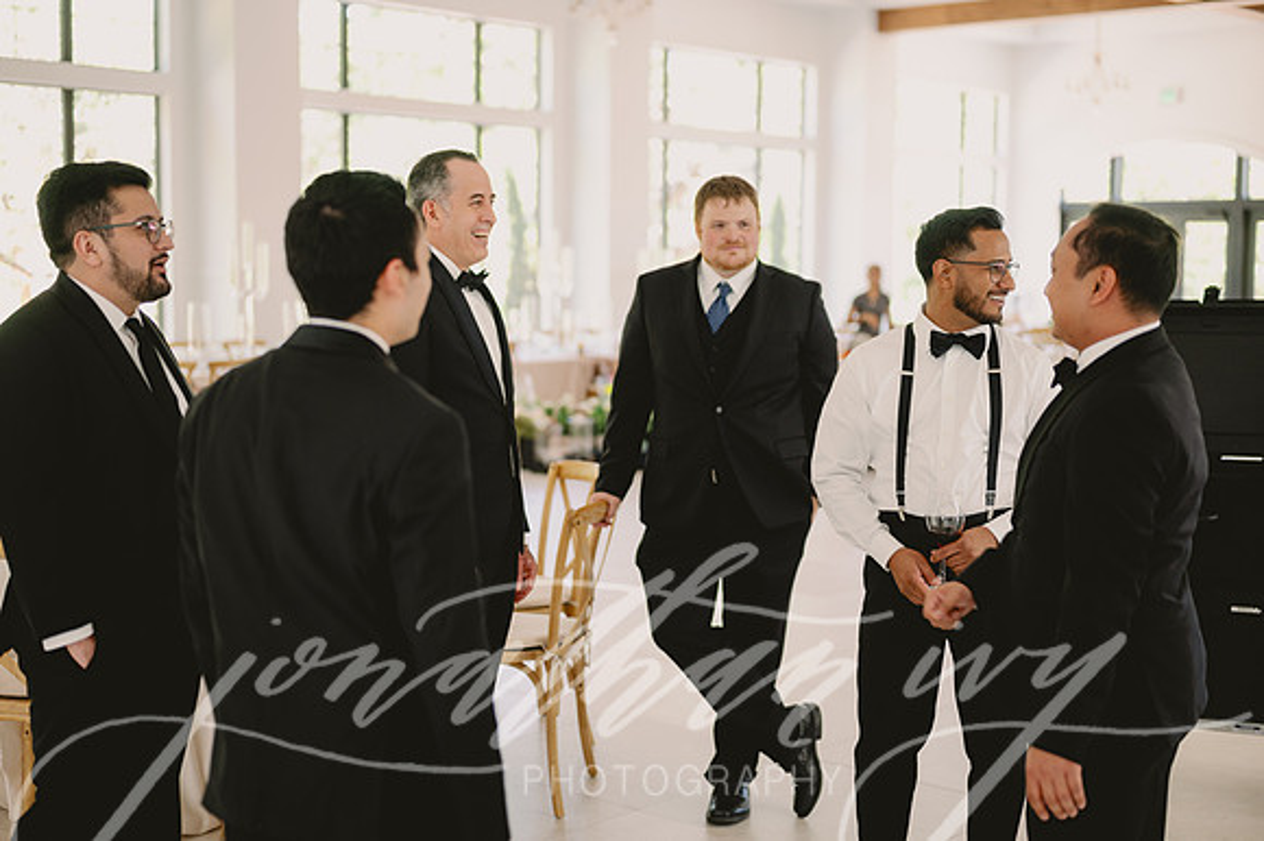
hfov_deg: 39.6
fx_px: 1754
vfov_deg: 27.0
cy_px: 420
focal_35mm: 50
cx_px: 632
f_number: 2
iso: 250
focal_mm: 50
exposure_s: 1/125
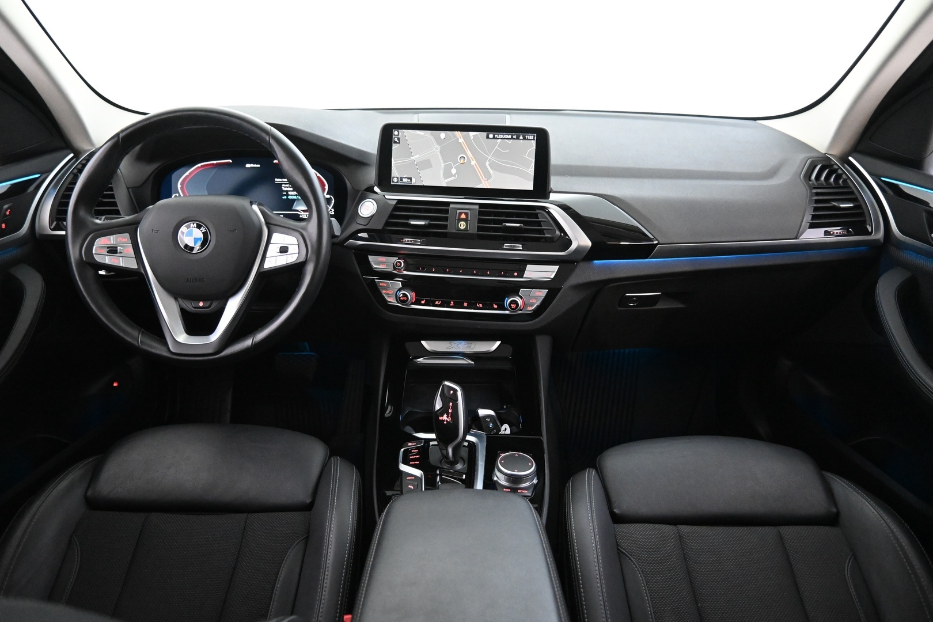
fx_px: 622
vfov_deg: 53.1
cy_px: 311
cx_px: 466
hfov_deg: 73.7
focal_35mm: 24
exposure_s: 1/25
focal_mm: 16
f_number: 3.5
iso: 5600
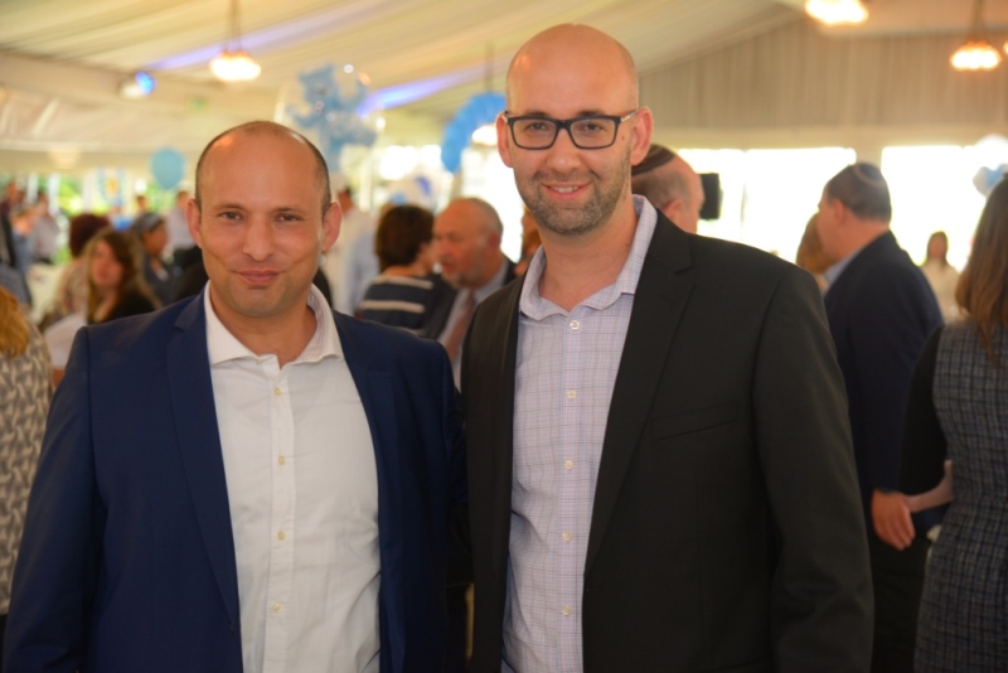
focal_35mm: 65
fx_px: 1821
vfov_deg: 20.9
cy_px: 336
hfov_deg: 30.9
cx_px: 504
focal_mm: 65
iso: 1000
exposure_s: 1/125
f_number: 4
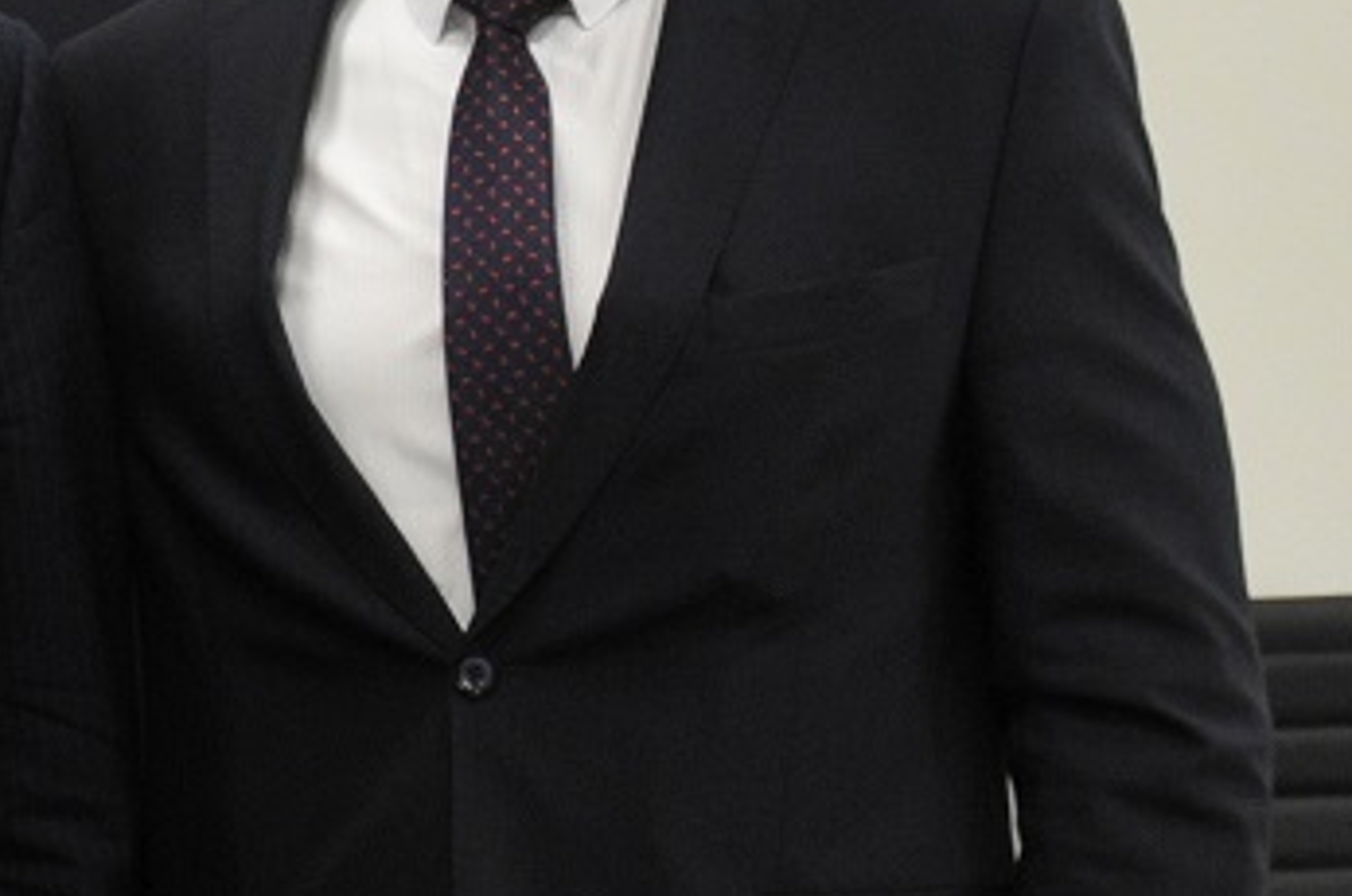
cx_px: -1278
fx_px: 6260
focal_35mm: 167
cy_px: -339
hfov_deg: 11.2
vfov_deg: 8.1
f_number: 4
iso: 640
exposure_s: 1/80
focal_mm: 24
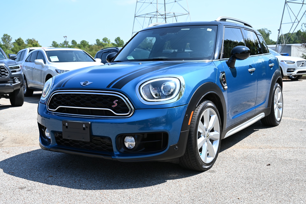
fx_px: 348
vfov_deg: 32.6
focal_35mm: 41
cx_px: 153
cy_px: 102
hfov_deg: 47.4
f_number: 5.6
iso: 100
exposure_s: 1/250
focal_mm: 41
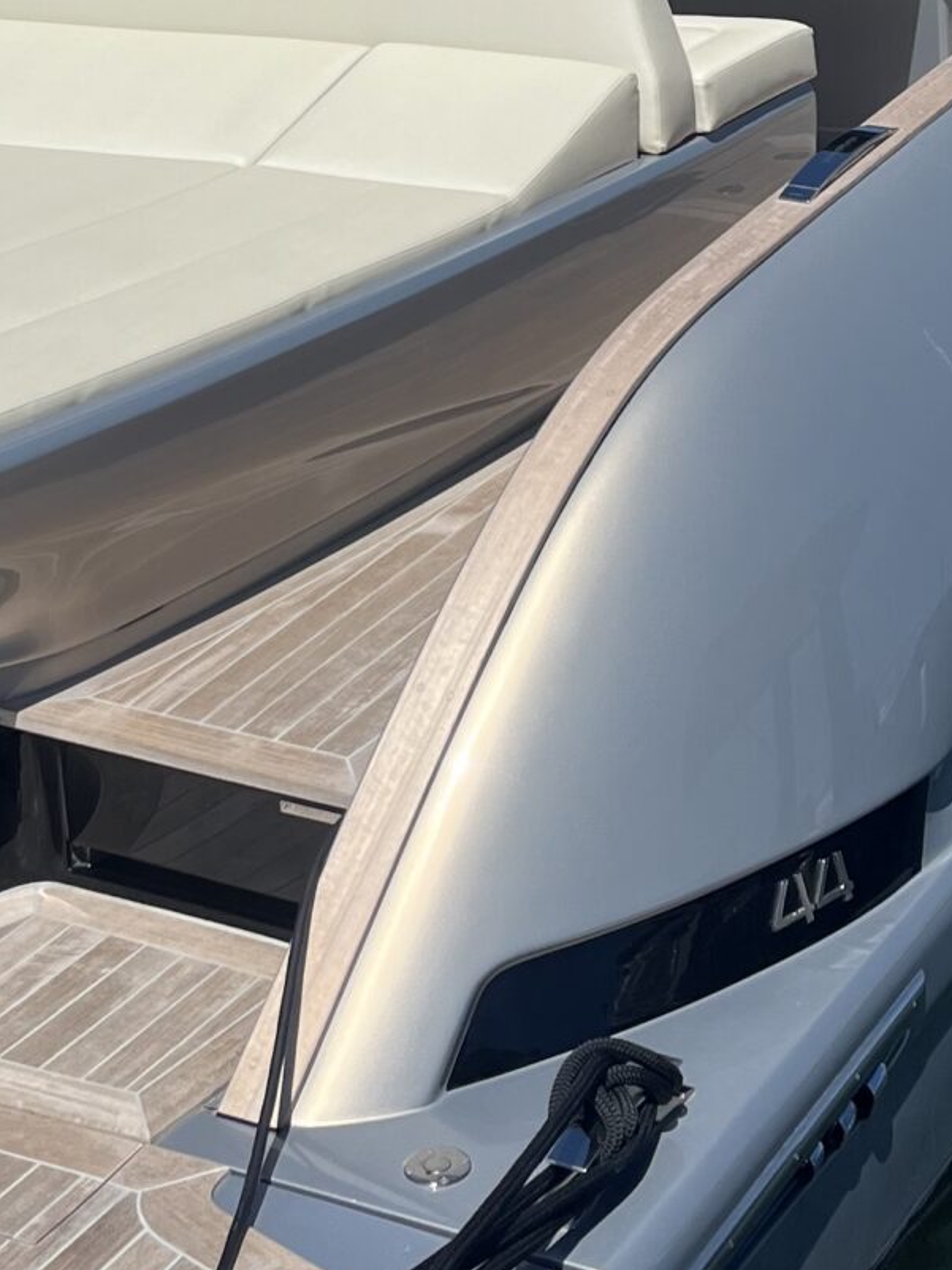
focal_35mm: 83
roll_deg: +3.0
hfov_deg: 17.8
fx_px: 3045
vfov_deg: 22.6
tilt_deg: -8.6
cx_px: 480
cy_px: -25
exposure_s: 1/6494
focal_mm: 5.1
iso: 50
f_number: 1.6
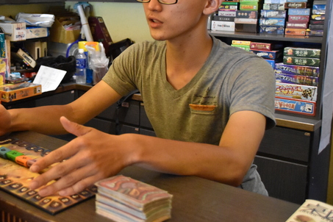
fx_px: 472
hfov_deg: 37.8
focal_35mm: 51
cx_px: 78
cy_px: 69
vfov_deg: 26.3
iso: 5000
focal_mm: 22
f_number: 3.5
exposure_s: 1/60
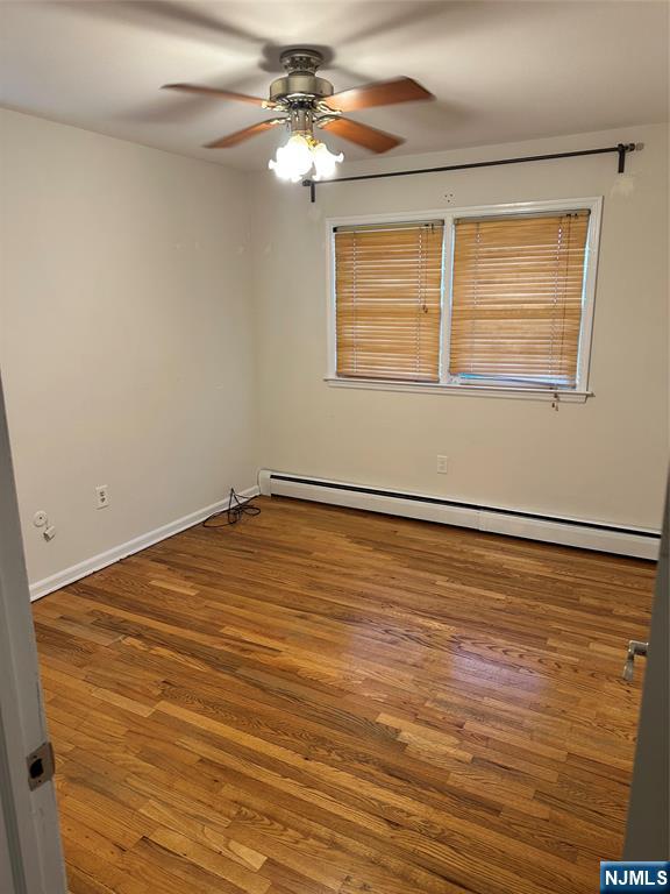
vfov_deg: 71.6
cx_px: 335
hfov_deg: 56.8
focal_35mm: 24
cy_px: 447
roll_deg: +0.6
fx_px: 619
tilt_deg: -14.1
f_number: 1.78
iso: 160
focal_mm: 6.86
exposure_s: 1/60
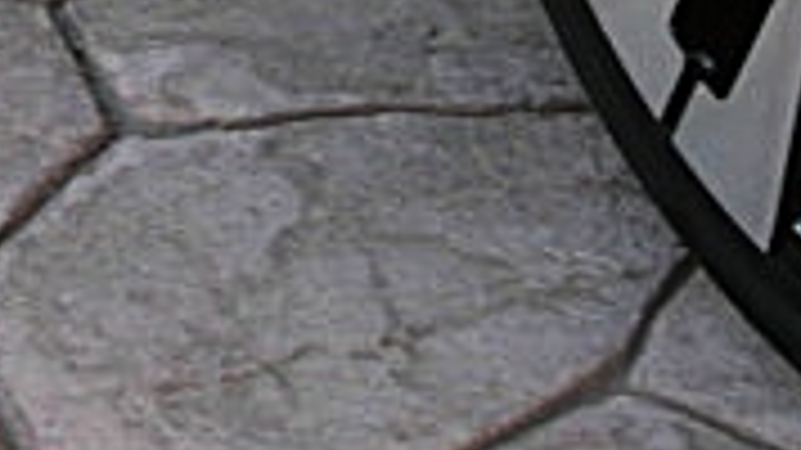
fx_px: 2994
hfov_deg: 15.2
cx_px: 508
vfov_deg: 8.2
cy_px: -472
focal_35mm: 141
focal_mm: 6.3
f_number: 2.8
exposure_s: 1/60
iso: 50
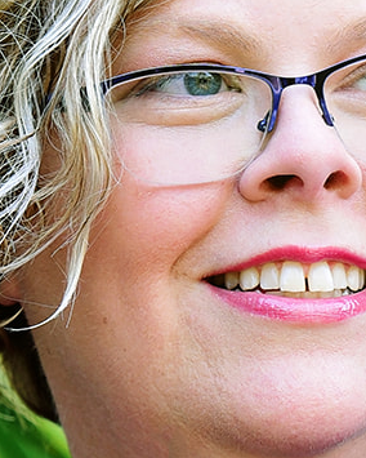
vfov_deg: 2.3
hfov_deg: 1.8
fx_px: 11469
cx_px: 197
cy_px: 459
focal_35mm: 847
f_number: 5
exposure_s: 1/100
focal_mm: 200
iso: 400
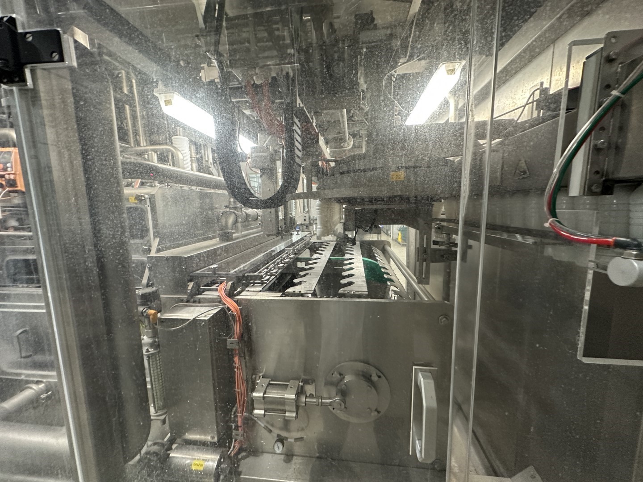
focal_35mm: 14
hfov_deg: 102.1
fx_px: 260
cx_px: 322
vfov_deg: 85.7
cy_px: 241
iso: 400
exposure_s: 1/50
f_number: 2.2
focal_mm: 2.22
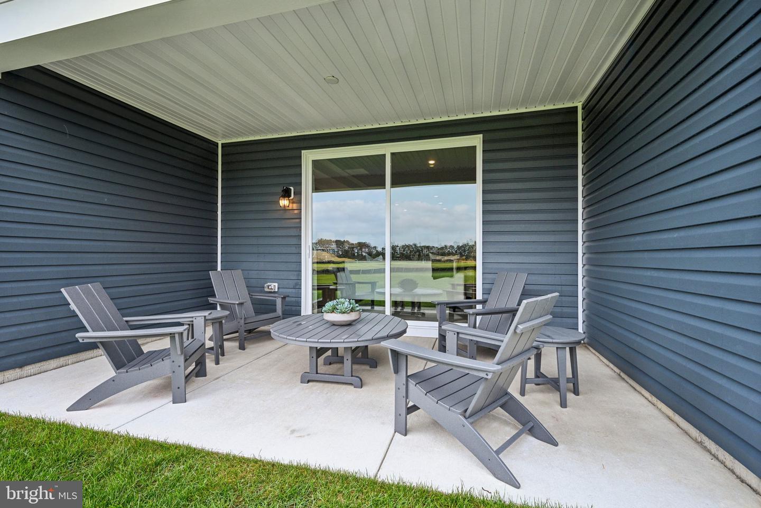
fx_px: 338
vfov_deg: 73.7
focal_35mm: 16
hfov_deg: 96.7
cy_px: 254
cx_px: 380
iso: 800
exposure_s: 1/200
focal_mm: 16
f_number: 8
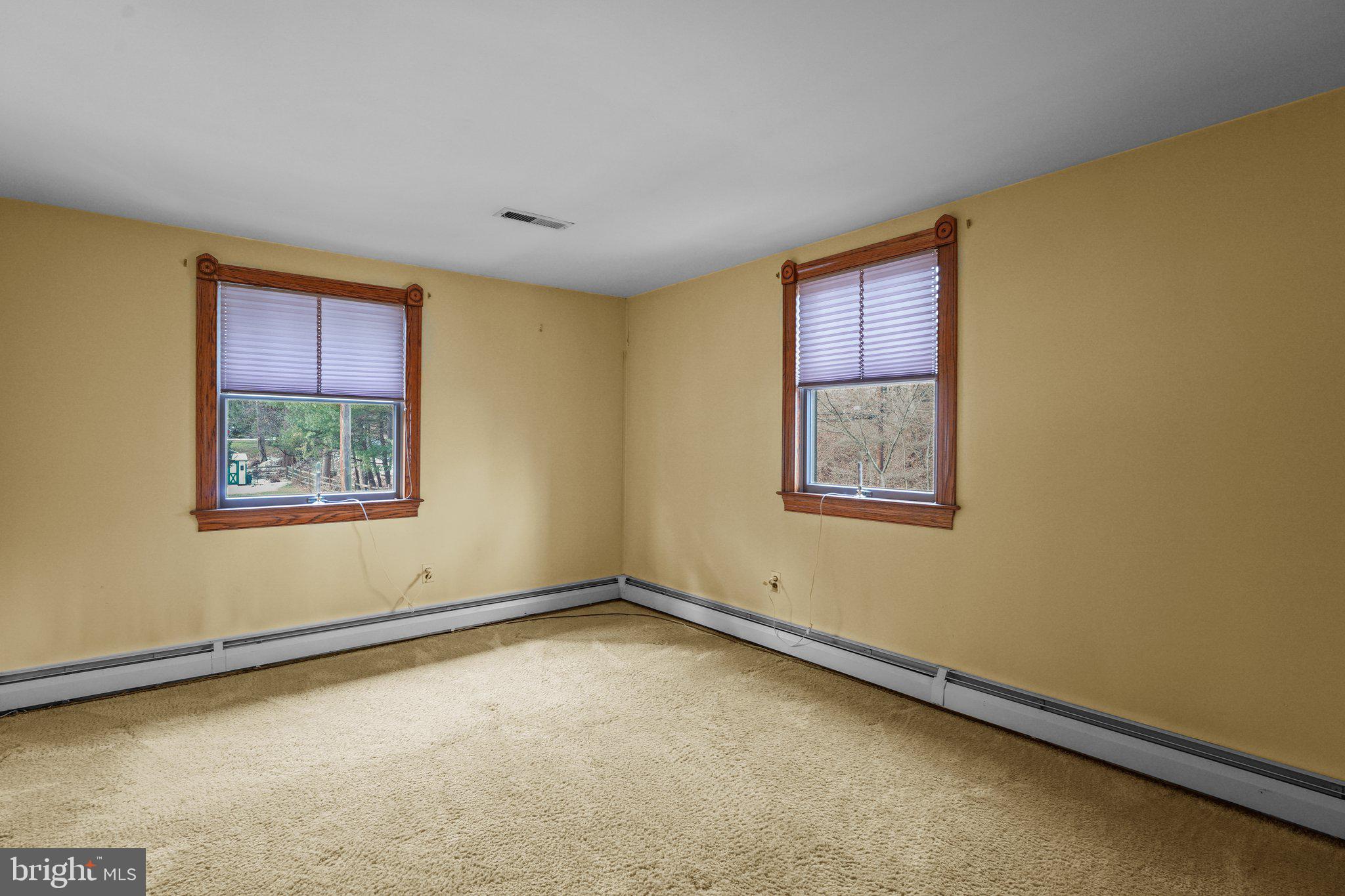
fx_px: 631
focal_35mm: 17
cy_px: 448
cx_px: 672
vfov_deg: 70.7
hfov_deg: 93.6
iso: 400
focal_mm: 16.9
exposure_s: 1/6
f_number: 8
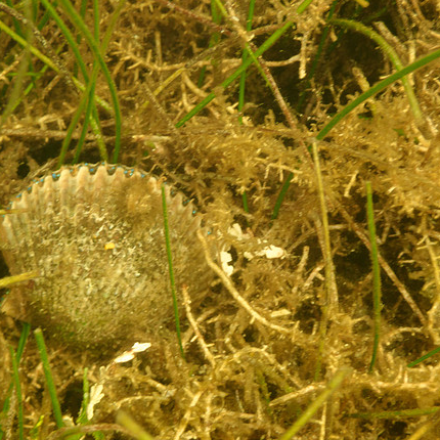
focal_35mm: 74
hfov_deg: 23.4
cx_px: 218
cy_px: 221
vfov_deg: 23.4
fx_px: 1064
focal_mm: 11.09
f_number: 3.6
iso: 160
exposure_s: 1/125
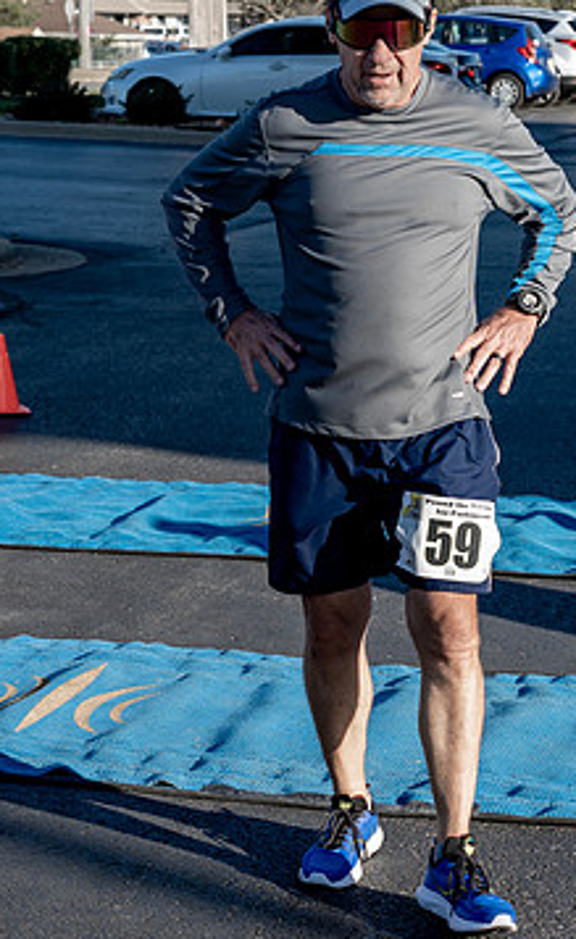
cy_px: 463
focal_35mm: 105
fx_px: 2673
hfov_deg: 12.2
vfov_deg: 19.9
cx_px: 526
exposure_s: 1/800
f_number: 4.5
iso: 200
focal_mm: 38
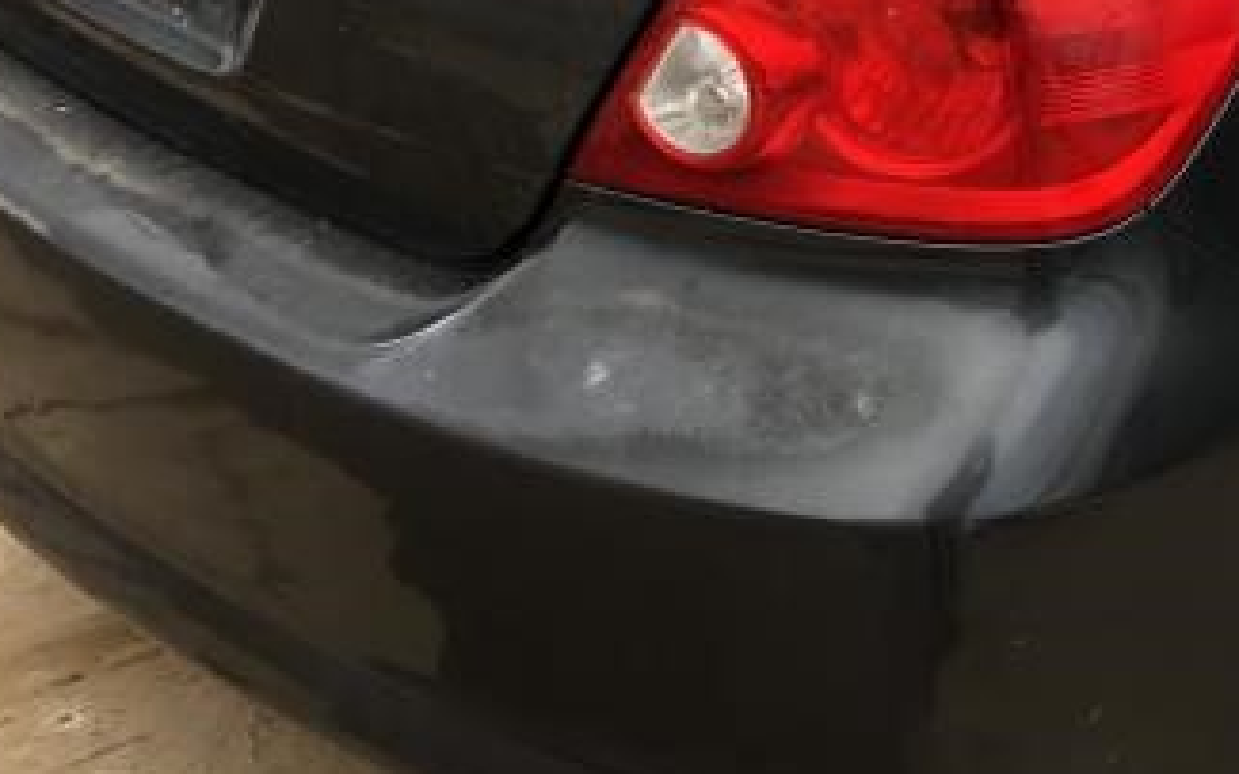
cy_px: -76
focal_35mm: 73
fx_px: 2465
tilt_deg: -20.9
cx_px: 1346
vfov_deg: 17.3
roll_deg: +1.1
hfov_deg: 26.2
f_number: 1.8
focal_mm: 3.99
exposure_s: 1/120
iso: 64
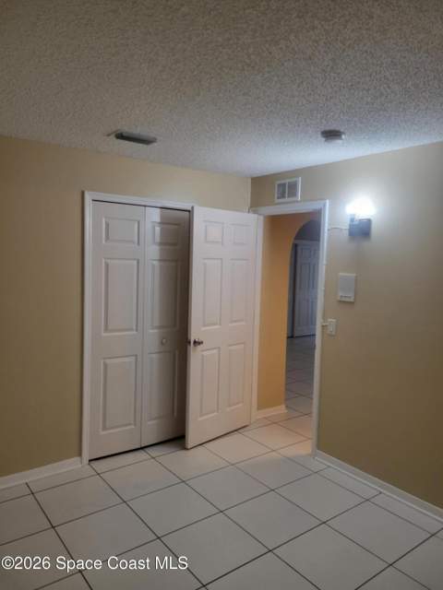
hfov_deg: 53.1
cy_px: 295
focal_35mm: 26
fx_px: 444
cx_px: 222
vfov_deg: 67.3
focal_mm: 5.4
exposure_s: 1/60
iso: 200
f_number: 1.8
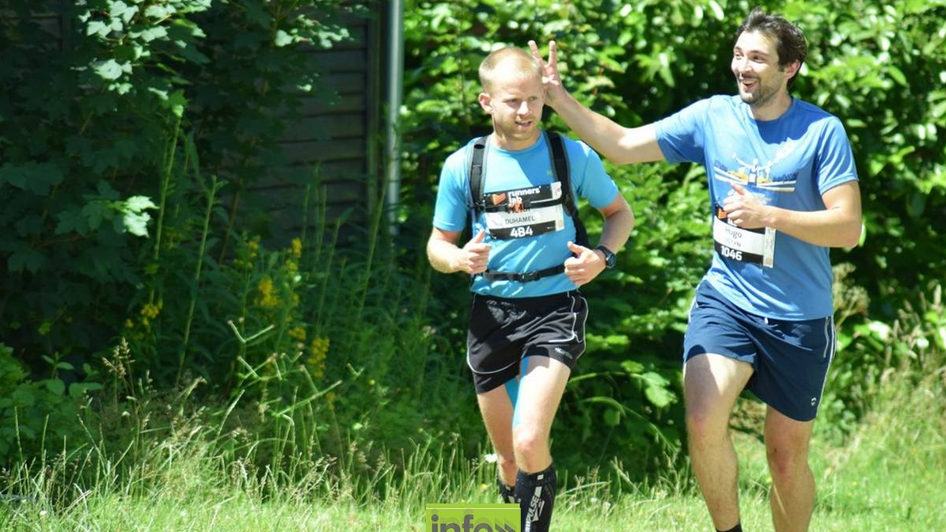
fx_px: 7123
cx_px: 473
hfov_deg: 7.6
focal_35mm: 284
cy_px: 263
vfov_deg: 4.3
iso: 500
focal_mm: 180
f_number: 4.5
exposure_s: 1/1000
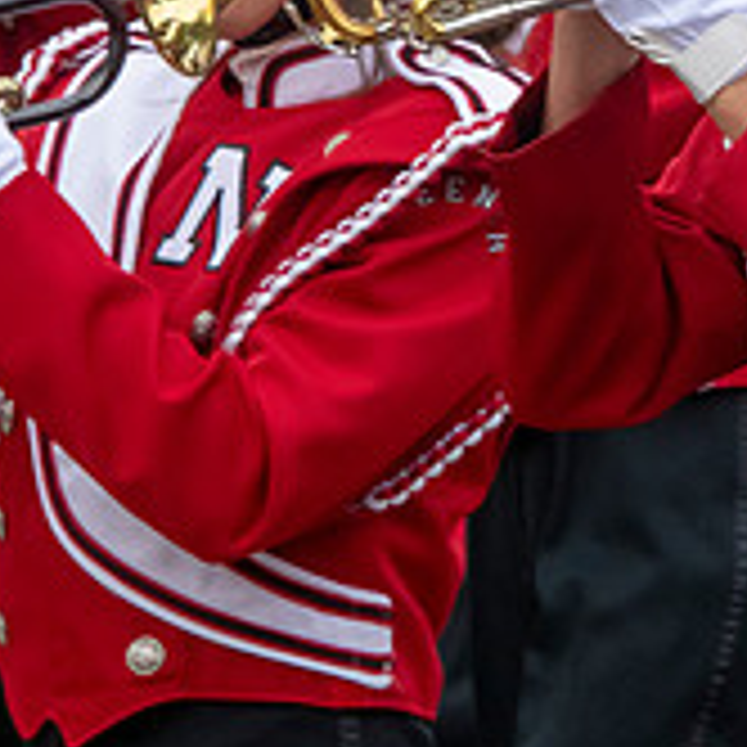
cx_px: 778
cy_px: -16
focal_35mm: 534
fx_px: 13037
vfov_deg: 3.3
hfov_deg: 3.3
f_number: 11
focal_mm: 180
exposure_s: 1/320
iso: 3200
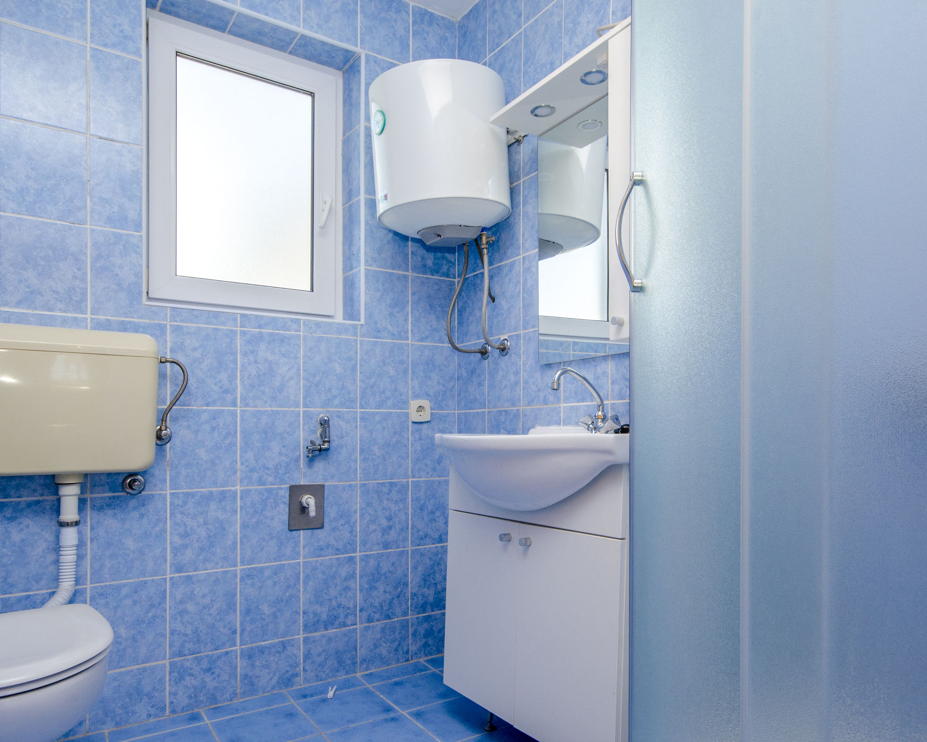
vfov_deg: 58.6
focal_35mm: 24
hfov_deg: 70.3
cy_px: 413
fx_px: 659
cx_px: 460
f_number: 9
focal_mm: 12
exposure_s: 1/160
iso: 250
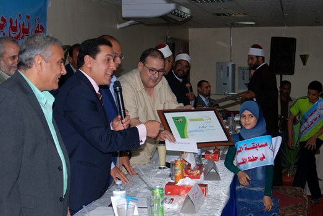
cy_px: 108
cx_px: 162
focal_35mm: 66
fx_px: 593
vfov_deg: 20.7
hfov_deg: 30.5
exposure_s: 1/60
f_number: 5.6
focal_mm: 44
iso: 250
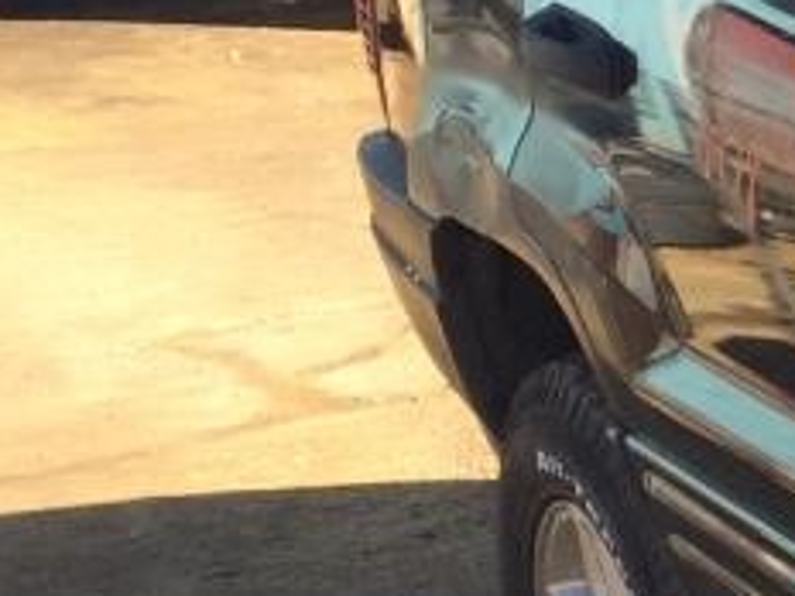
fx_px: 3675
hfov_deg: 10.4
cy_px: 863
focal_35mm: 160
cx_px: 1994
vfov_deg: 9.1
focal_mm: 4.15
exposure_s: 1/595
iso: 32
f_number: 2.2
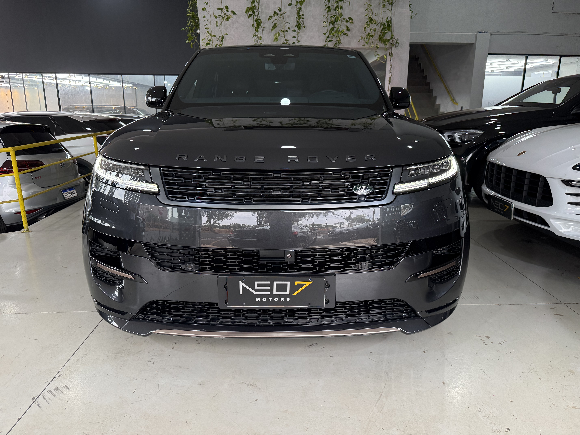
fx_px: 402
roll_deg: -0.7
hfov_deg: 71.6
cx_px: 290
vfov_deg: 56.8
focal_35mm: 24
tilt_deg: -13.5
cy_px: 218
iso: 200
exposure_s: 1/83
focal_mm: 6.76
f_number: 1.78
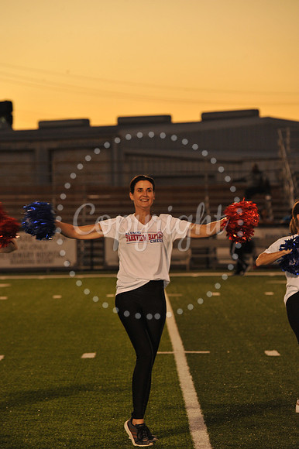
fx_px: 2307
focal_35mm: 185
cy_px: 224
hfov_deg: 7.4
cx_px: 150
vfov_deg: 11.1
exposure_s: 1/125
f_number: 7.1
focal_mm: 185
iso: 1250
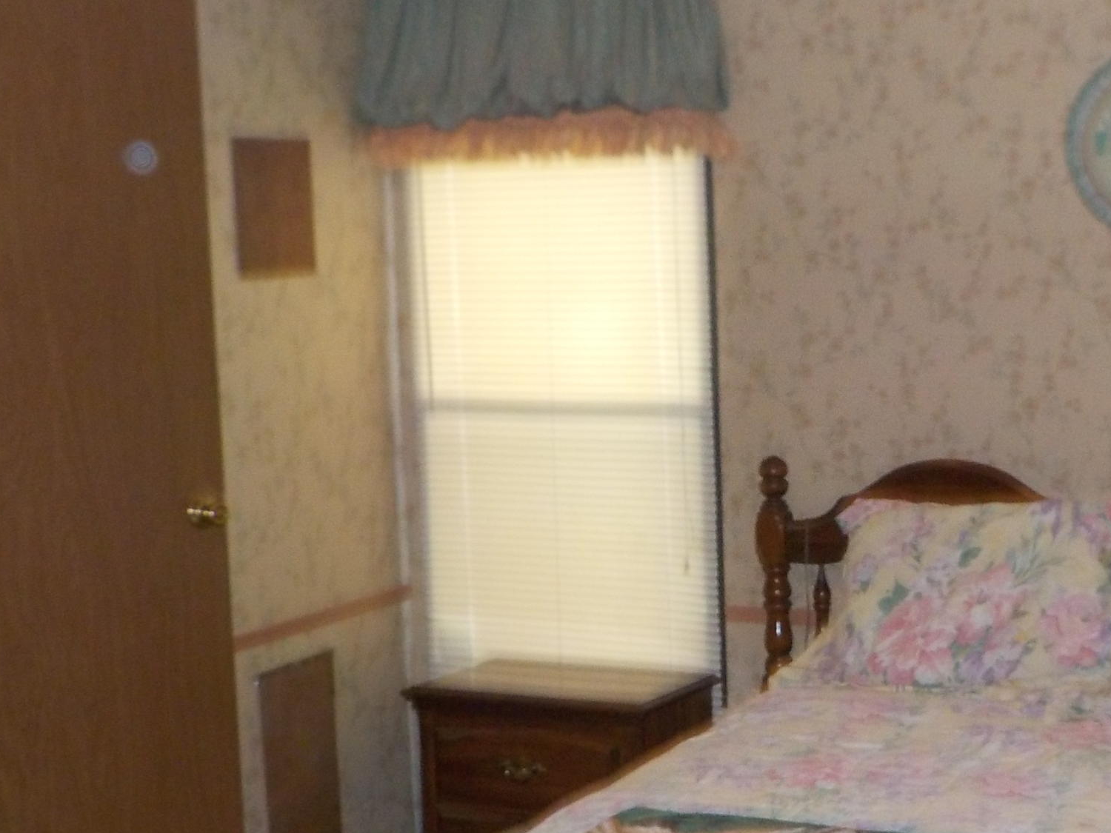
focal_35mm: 60
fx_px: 1926
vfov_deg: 24.4
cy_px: 466
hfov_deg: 31.9
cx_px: 759
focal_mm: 4.1
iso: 280
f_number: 3.3
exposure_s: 1/30
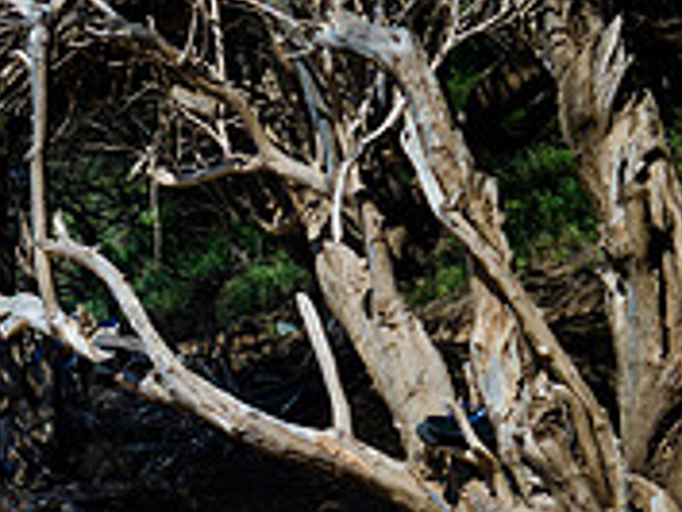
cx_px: -393
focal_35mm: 116
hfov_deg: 15.4
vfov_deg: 12.5
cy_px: 595
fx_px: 2287
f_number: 3.5
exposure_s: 1/1250
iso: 100
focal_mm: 35
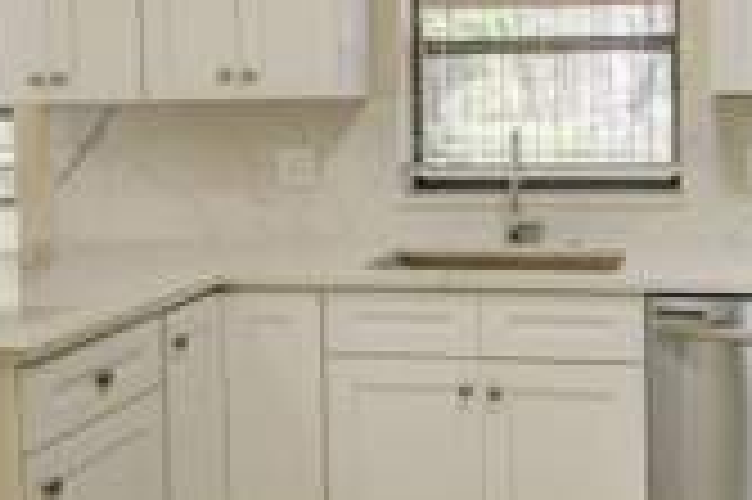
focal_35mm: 43
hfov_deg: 44.1
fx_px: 897
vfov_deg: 30.6
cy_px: 124
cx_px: 554
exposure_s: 1/15
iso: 640
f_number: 8
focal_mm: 10
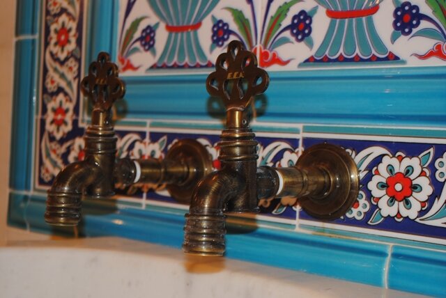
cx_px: 223
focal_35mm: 54
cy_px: 149
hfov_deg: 36.8
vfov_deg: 25.1
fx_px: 670
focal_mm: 36
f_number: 5
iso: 100
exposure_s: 1/6
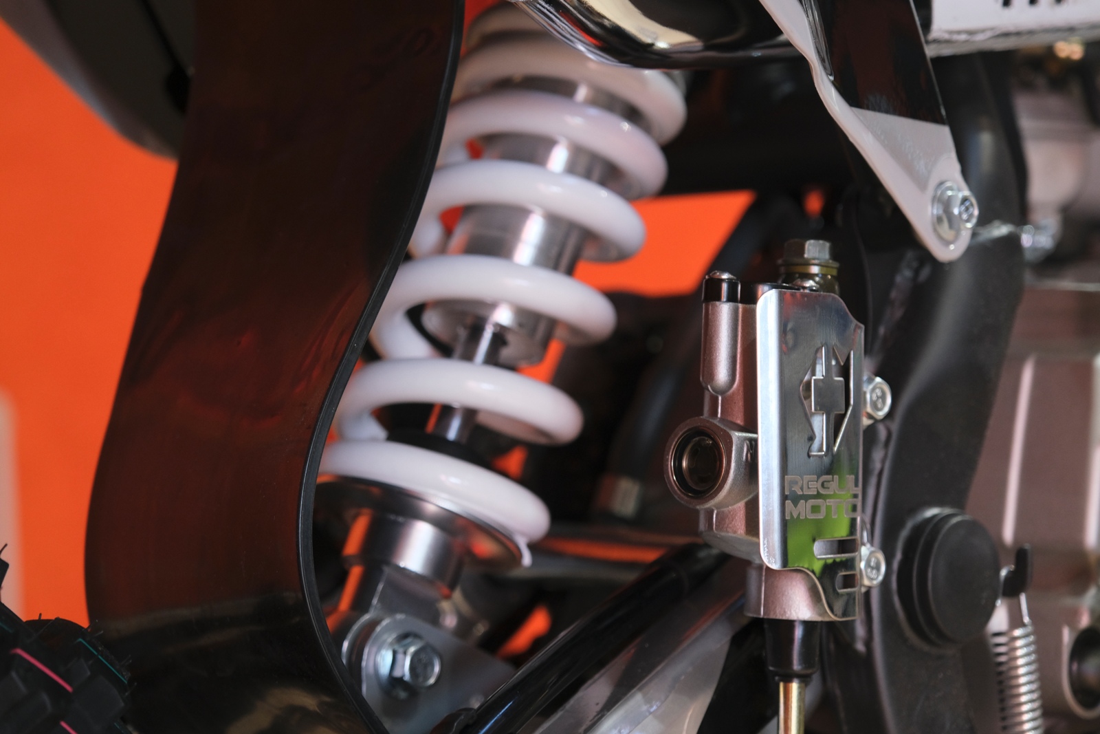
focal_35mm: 73
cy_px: 367
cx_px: 550
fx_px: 2231
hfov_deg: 27.7
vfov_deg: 18.7
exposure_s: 1/100
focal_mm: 48.5
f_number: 4
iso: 1250
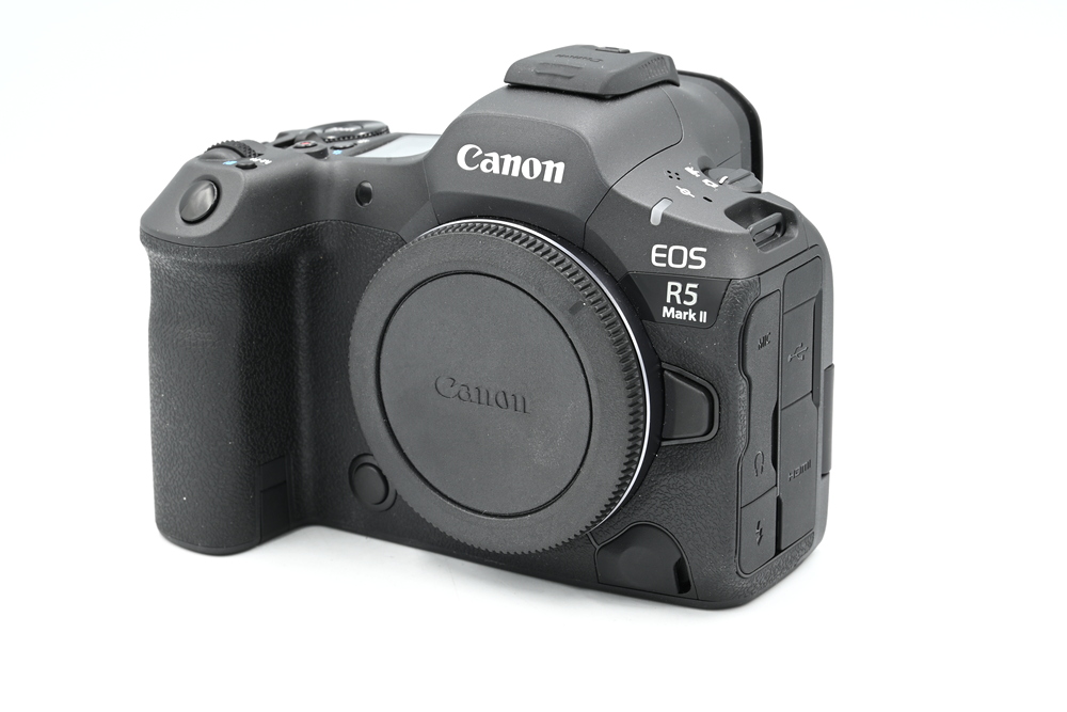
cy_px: 356
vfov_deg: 15.7
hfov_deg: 23.4
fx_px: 2579
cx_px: 534
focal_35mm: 87
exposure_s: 1/15
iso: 200
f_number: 14
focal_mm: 87
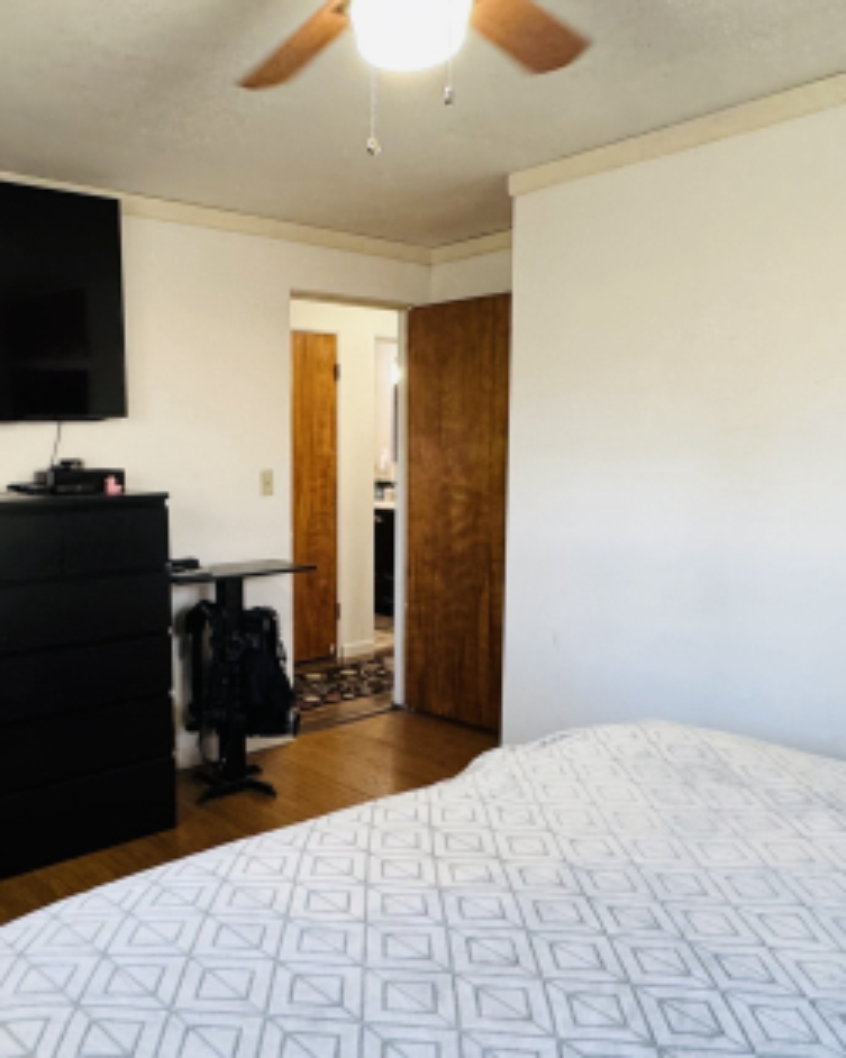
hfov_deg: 49.1
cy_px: 583
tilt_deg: -9.2
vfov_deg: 60.3
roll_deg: +0.8
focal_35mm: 29
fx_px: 908
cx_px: 285
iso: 320
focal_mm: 2.22
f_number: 2.2
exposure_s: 1/60
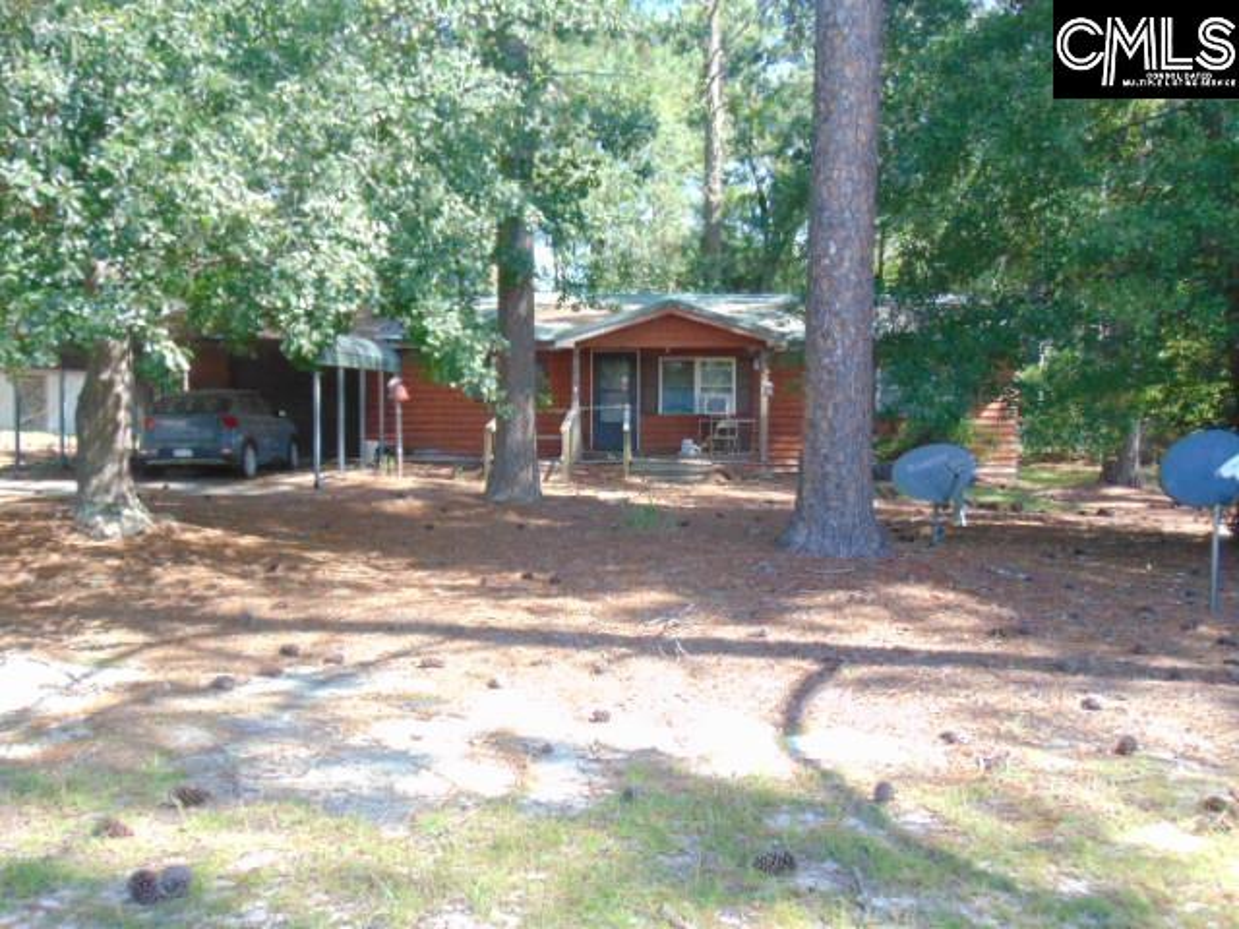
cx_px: 620
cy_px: 464
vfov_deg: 42.9
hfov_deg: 55.4
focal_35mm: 33
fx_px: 1181
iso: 400
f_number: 3.2
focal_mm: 5.8
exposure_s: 1/500
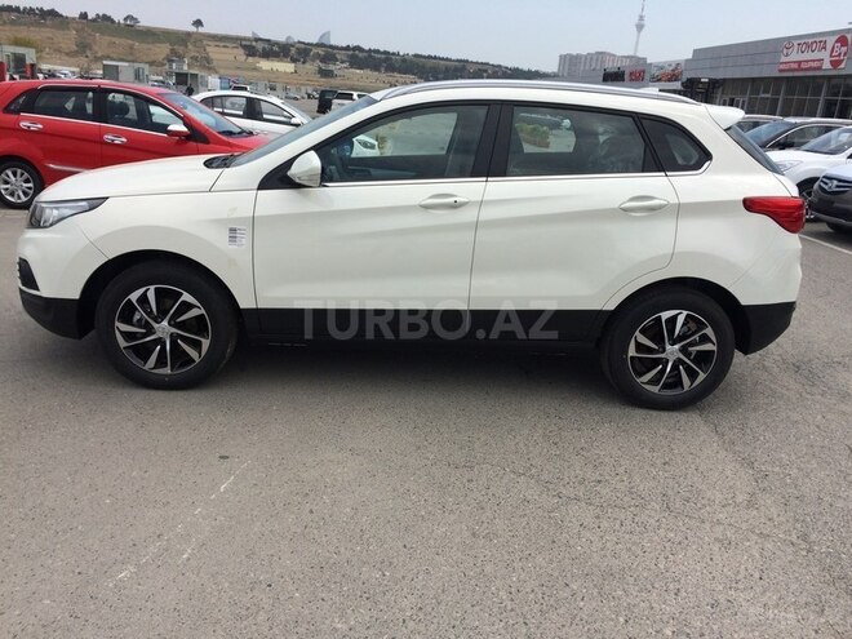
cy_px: 320
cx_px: 426
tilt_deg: -18.8
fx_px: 714
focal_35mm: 29
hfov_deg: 61.7
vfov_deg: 48.2
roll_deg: -5.5
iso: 32
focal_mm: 4.15
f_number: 2.2
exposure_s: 1/2283
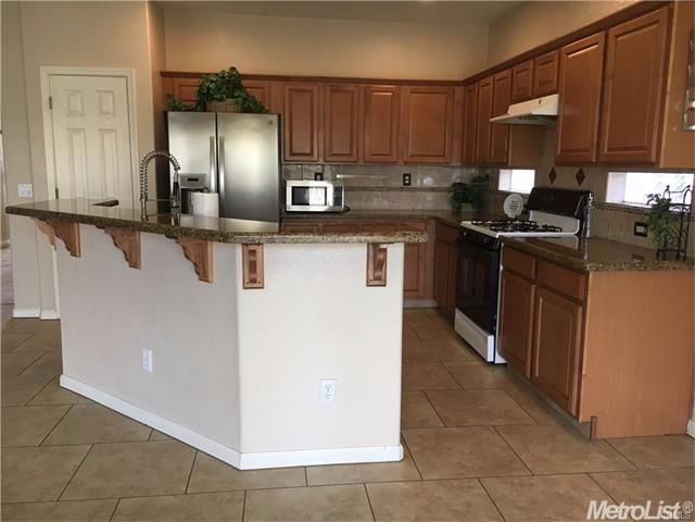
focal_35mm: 29
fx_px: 582
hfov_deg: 61.7
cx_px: 348
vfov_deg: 48.2
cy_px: 261
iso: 32
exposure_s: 1/30
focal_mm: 4.15
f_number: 2.2
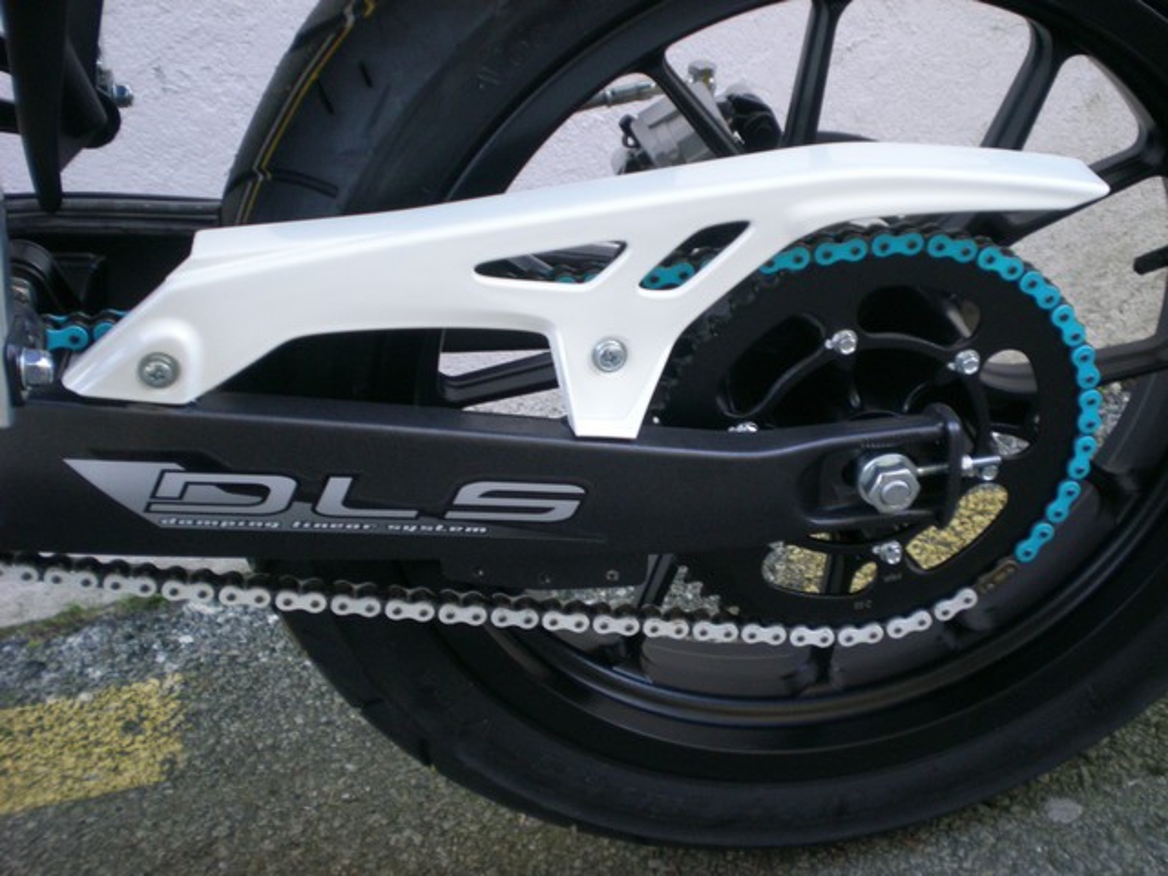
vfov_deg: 32.9
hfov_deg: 42.9
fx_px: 1485
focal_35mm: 44
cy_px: 438
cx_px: 584
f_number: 3.5
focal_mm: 7.4
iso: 178
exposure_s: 1/56.4
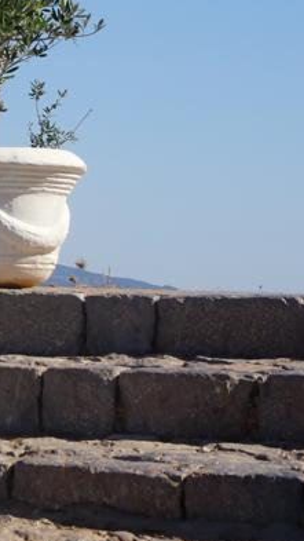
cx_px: -232
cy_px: 138
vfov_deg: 15.1
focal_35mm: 142
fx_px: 2035
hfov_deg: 8.3
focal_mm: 10.95
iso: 80
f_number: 4.5
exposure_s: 1/640
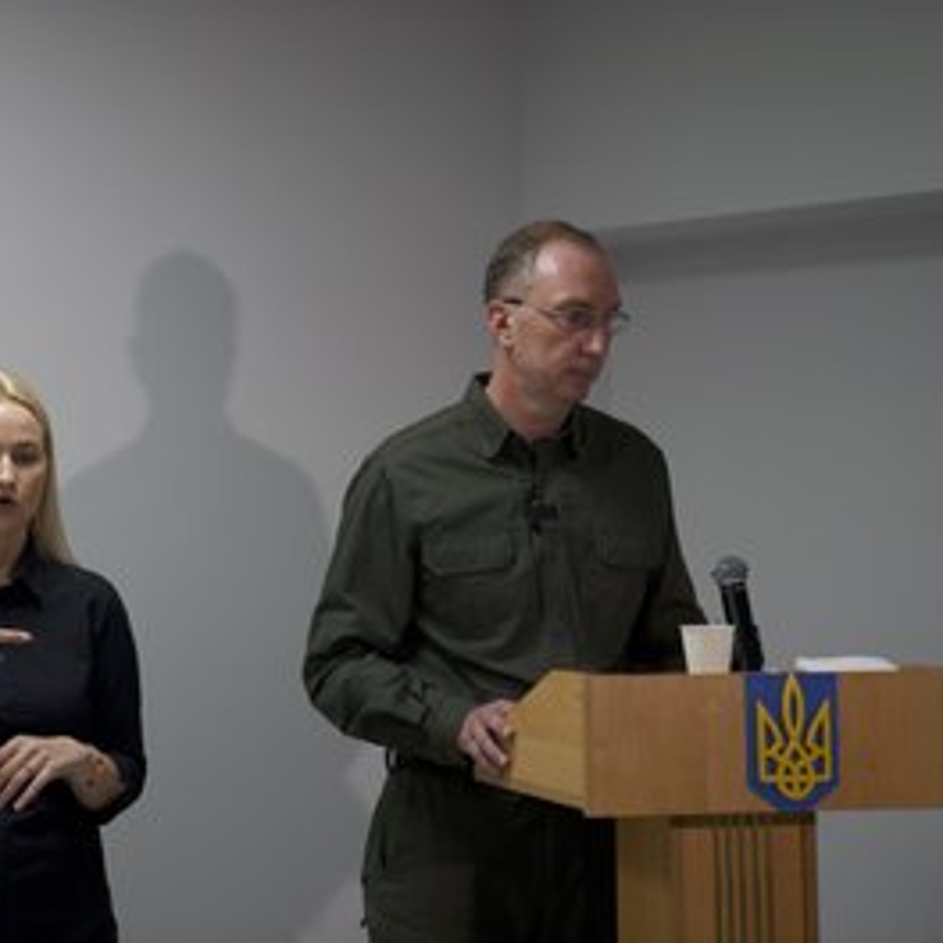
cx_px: 389
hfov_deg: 19.3
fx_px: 2774
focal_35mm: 90
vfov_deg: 19.3
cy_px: 470
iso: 800
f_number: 2.8
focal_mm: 70
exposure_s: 1/125
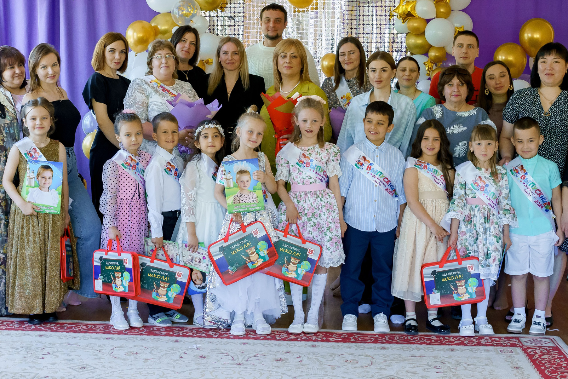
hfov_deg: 33.9
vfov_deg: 23.0
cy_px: 167
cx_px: 269
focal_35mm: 59
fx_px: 931
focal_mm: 36
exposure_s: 1/160
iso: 3200
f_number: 5.6
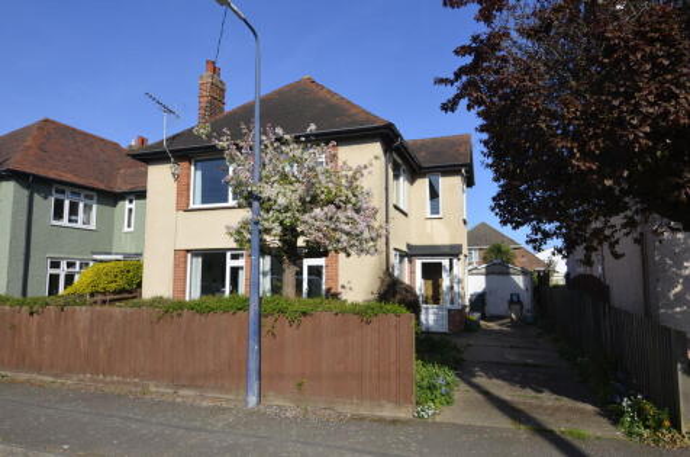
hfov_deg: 77.5
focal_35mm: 22
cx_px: 345
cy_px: 228
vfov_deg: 55.9
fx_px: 430
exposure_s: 1/250
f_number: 8
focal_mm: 15
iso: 100
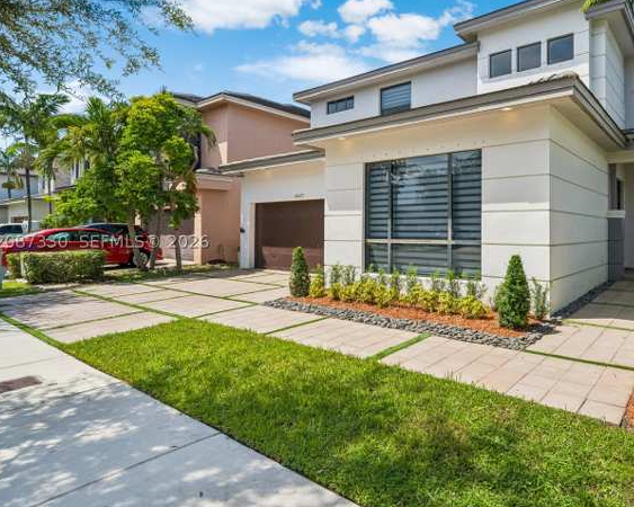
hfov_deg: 78.0
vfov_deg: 68.0
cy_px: 241
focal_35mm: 20
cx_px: 418
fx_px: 375
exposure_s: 1/160
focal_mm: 15
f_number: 11
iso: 100
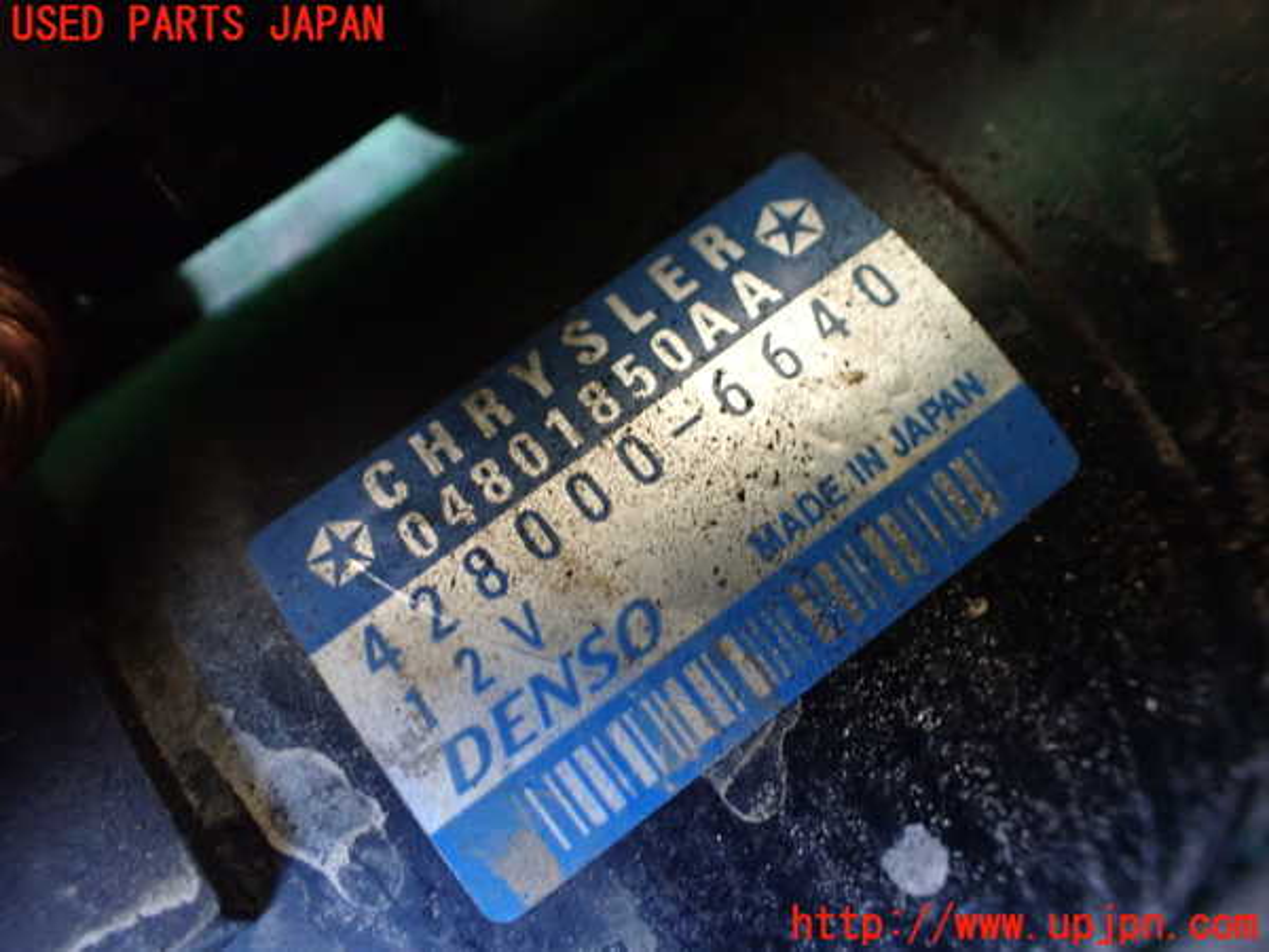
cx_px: 634
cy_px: 476
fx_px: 1100
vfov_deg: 46.8
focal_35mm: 30
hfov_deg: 60.0
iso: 1000
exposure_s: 1/30
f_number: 2.3
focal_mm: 5.4
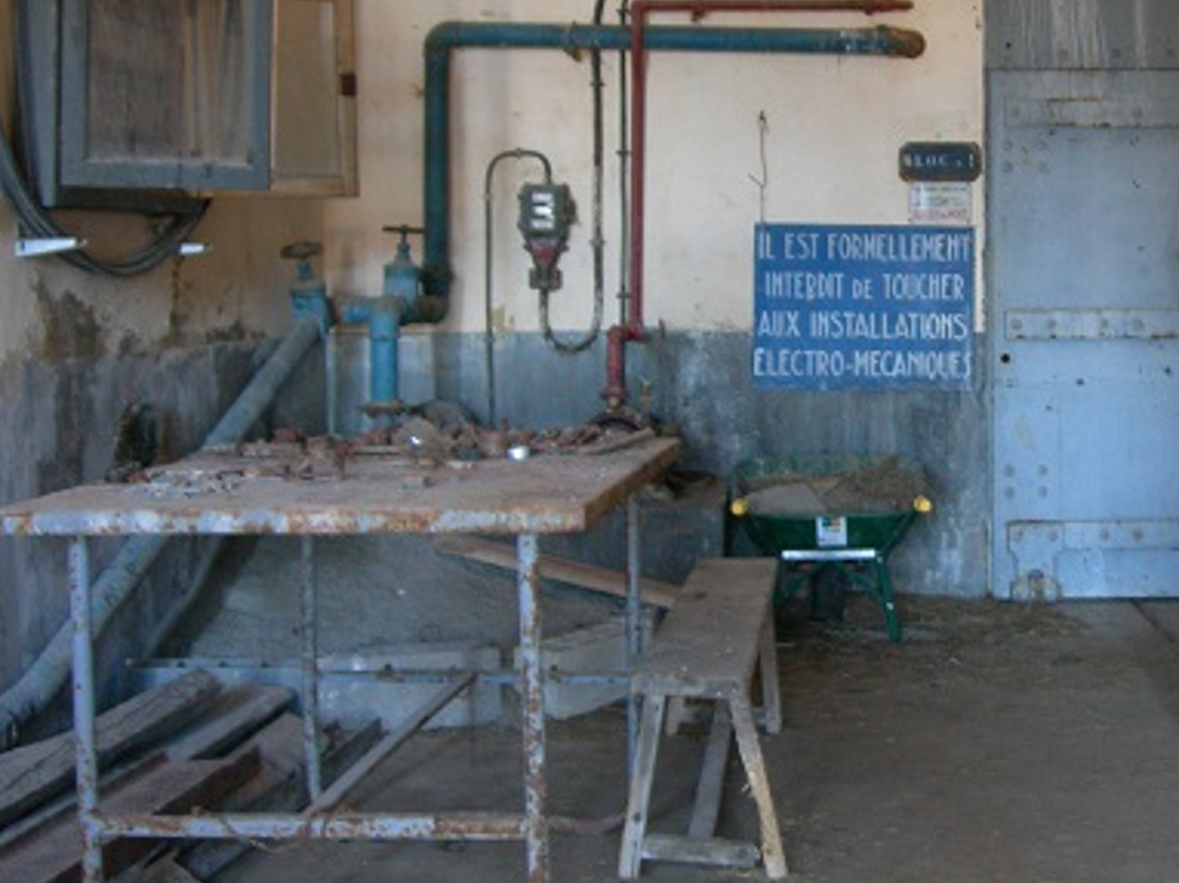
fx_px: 2077
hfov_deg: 31.0
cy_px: 389
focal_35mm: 61
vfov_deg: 24.0
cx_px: 919
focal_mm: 7.8
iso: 200
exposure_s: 1/3.7
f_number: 2.8
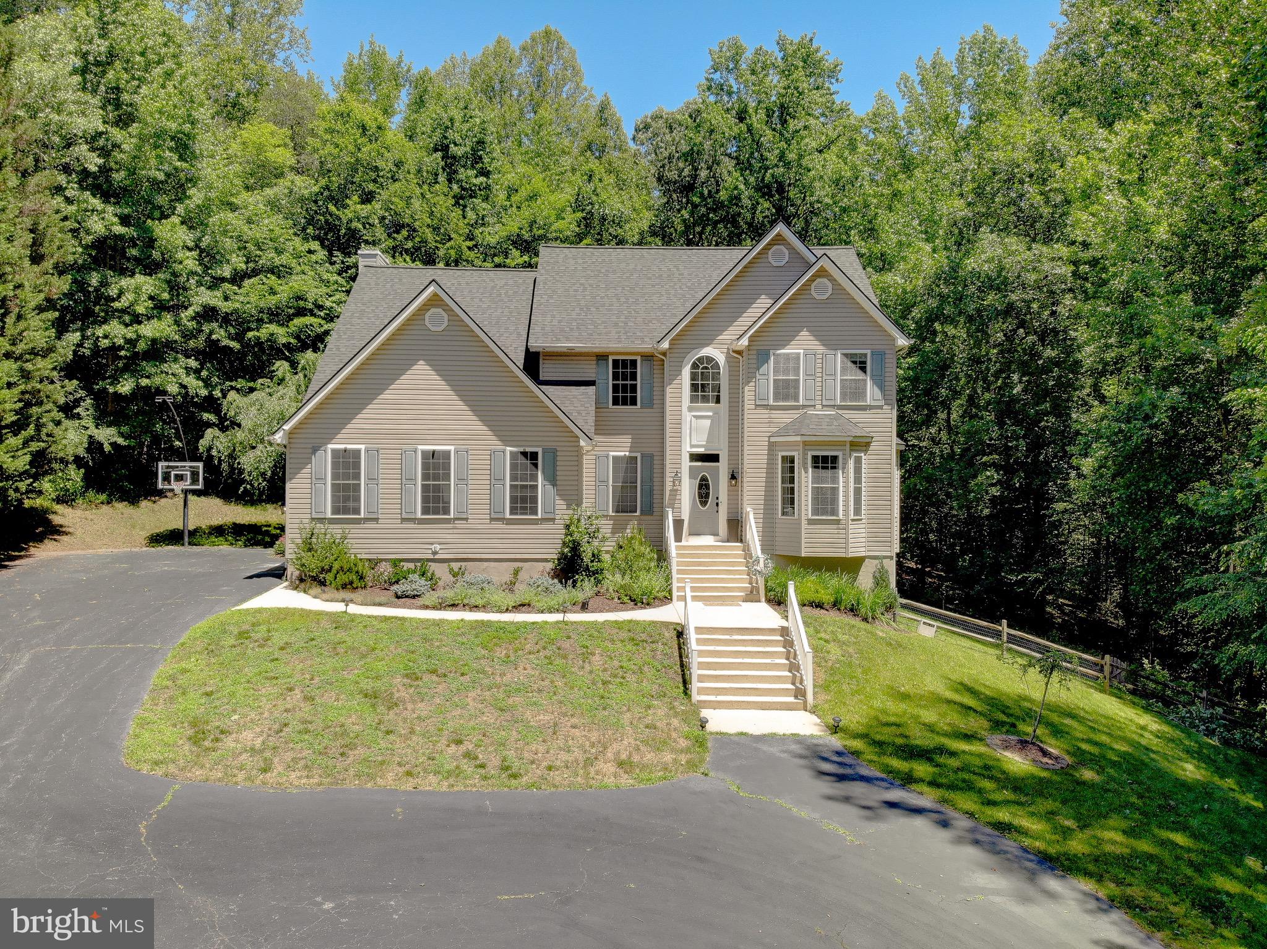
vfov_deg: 56.8
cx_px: 634
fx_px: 878
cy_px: 474
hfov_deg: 71.6
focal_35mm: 24
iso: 100
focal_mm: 4.5
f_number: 2.8
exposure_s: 1/374
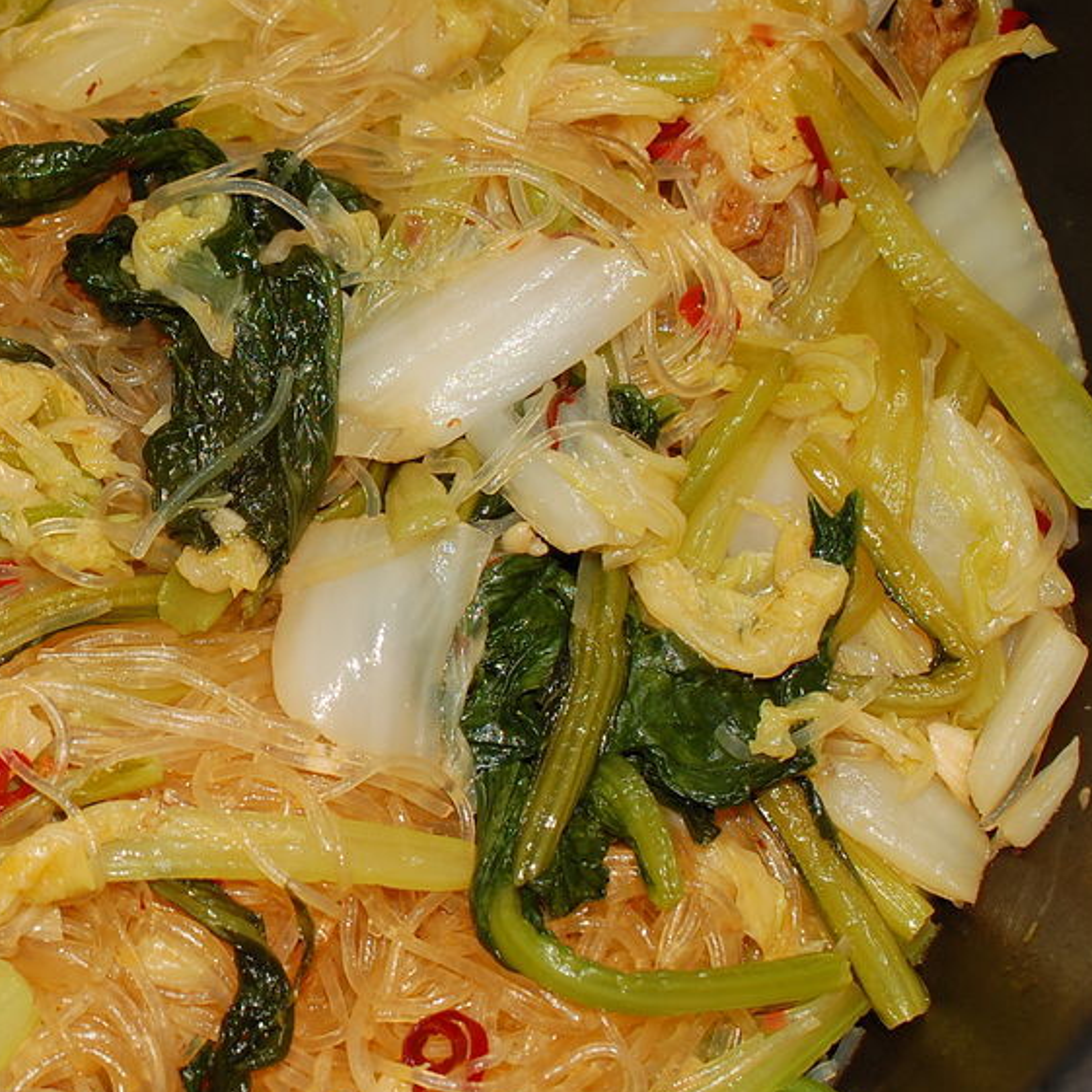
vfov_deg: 16.0
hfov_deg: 15.7
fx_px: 3890
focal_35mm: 109
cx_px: -21
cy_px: 461
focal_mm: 40
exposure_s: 1/60
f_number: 11
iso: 200
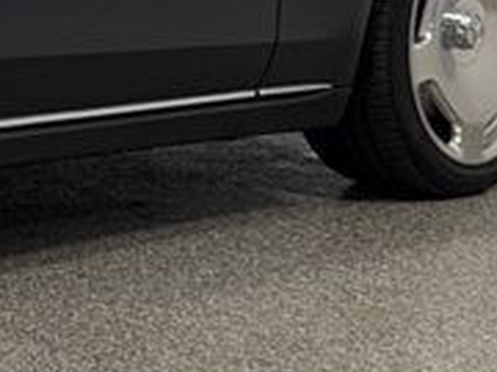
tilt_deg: -3.3
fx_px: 3920
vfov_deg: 5.4
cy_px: -298
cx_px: -712
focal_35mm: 273
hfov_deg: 6.8
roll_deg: -1.5
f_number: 1.78
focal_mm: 6.76
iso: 64
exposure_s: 1/273
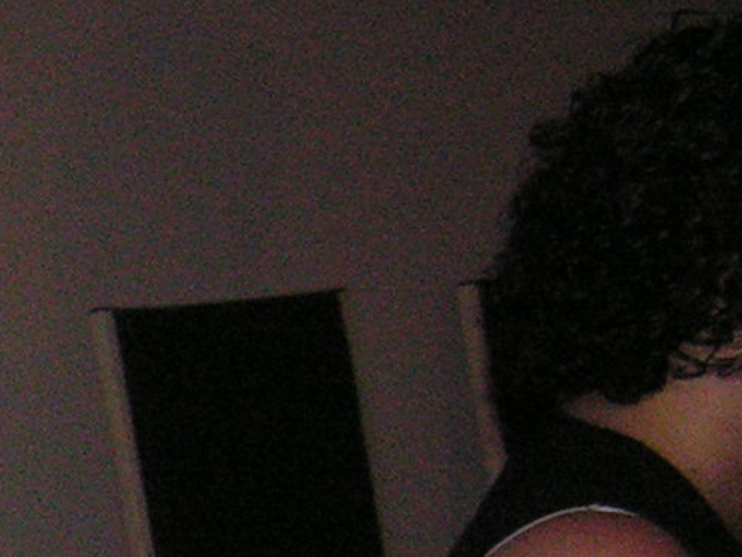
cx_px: -757
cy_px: 1040
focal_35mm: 175
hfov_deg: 10.4
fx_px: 3752
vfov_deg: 8.2
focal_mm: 6.3
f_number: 2.8
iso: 200
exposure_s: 1/40
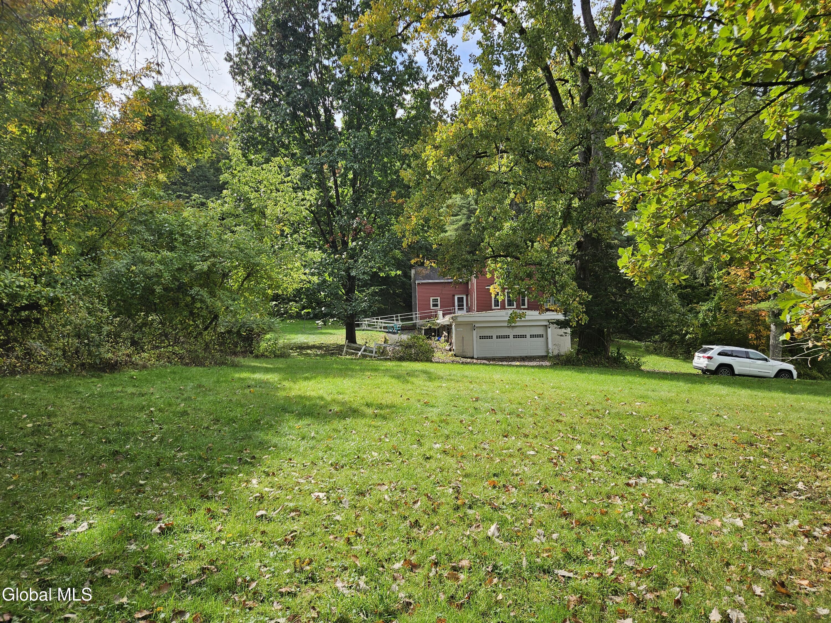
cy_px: 312
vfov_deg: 58.9
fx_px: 552
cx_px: 416
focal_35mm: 23
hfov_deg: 73.9
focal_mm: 5.4
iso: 25
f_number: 1.8
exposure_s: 1/984
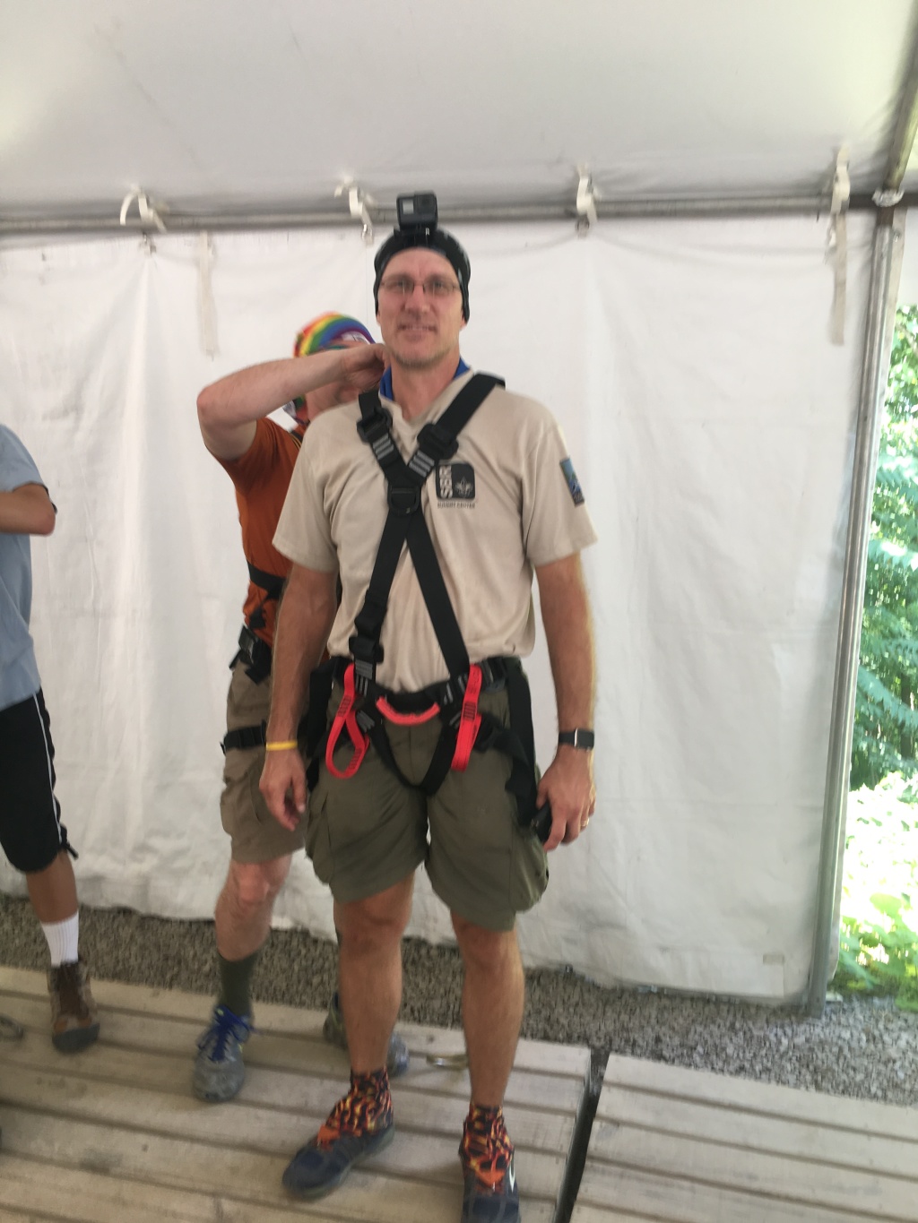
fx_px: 1025
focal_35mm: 29
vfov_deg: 61.7
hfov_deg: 48.2
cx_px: 459
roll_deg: -1.4
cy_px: 612
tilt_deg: -9.6
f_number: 2.2
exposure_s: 1/30
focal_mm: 4.15
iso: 25
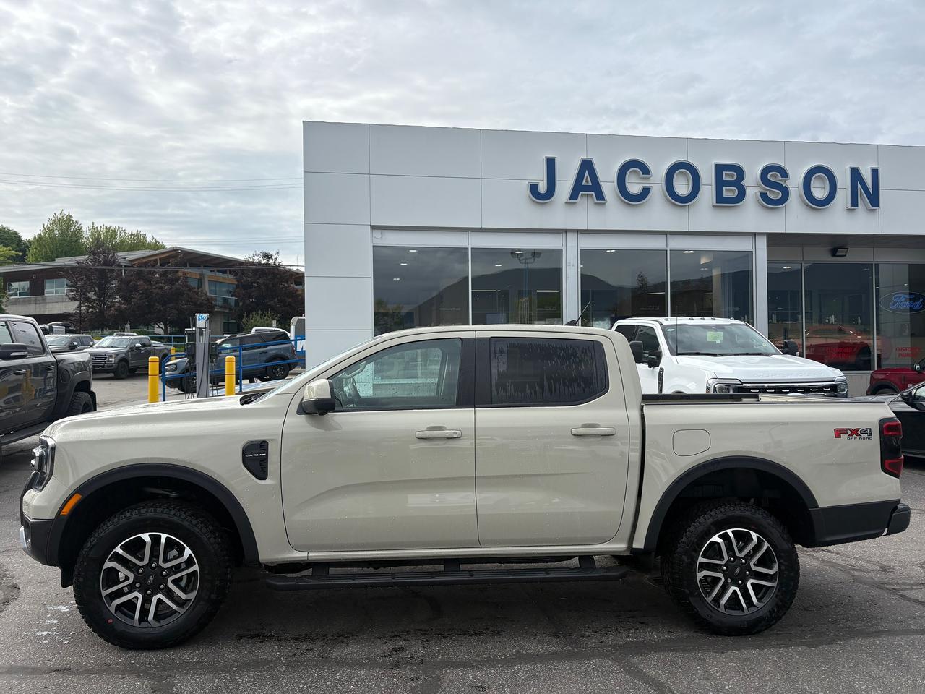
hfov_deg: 67.3
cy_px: 347
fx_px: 695
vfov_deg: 53.1
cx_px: 462
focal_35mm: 26
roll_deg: -0.2
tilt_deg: +1.4
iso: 50
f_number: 1.6
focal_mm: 5.96
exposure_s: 1/3623
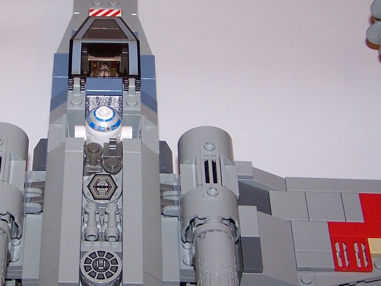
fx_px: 947
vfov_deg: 17.2
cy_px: 137
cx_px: 97
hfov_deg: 22.5
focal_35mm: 86
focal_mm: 6.3
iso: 80
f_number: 2.8
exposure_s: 1/60
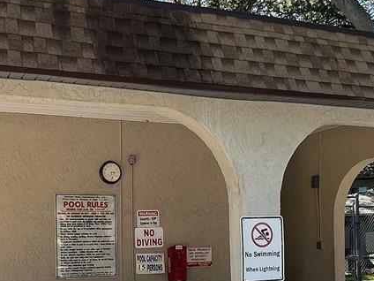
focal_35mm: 49
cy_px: 238
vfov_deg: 28.8
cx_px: 140
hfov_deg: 38.7
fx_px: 529
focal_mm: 1.57
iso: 32
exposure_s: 1/289
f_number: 1.8
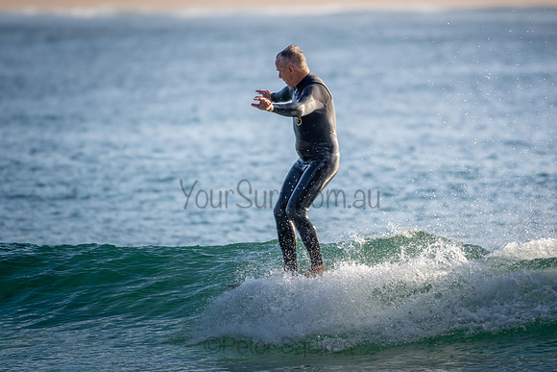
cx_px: 278
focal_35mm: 750
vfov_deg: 1.8
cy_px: 186
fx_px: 11606
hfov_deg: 2.7
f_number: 5.6
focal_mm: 500
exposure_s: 1/1250
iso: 280
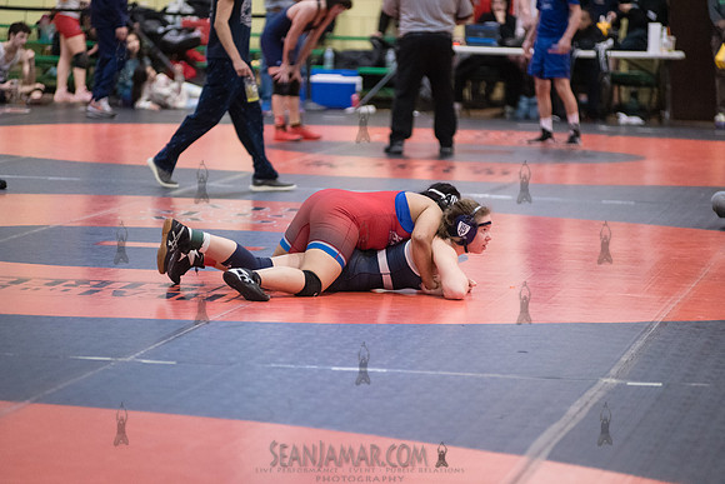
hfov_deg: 10.3
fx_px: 4029
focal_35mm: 200
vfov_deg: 6.9
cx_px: 362
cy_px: 242
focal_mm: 200
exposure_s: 1/400
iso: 8000
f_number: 3.5
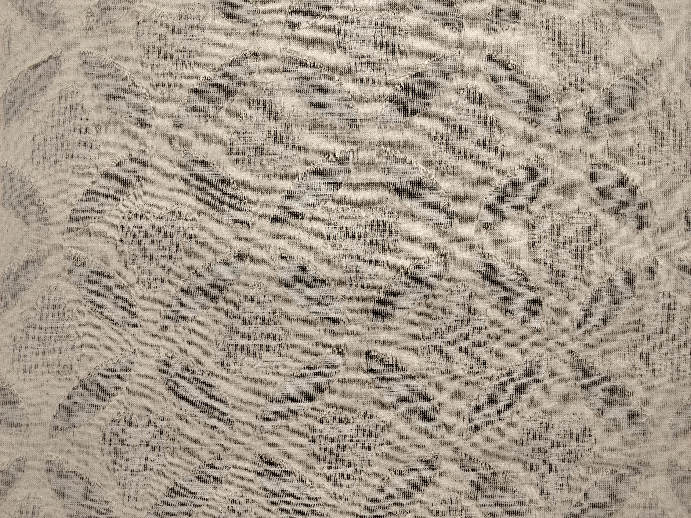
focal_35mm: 26
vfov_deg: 53.1
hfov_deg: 67.3
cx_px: 346
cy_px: 259
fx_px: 519
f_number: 2
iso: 64
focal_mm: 2.78
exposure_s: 1/100
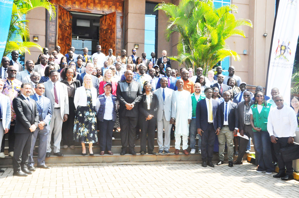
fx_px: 324
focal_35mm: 39
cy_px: 99
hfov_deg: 49.6
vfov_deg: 34.1
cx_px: 150
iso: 1000
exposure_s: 1/400
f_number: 10
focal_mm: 26
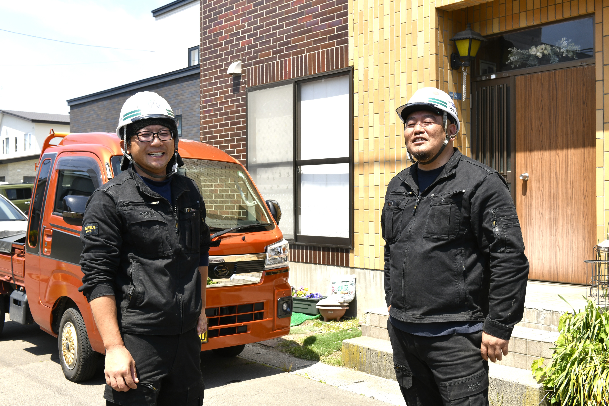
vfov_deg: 33.4
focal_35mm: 40
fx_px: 677
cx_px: 304
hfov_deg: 48.5
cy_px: 203
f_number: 9
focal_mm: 40
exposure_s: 1/400
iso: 400
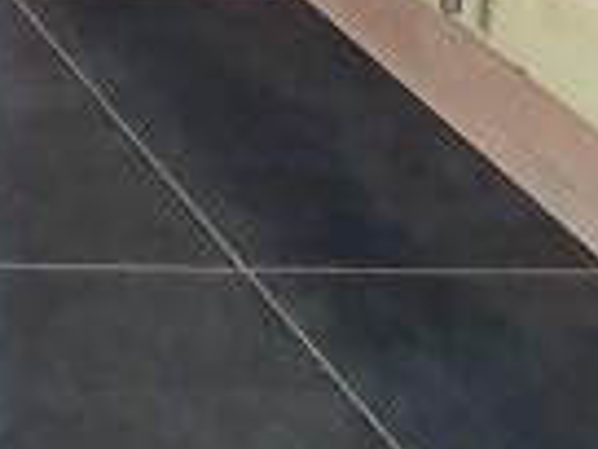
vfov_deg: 10.9
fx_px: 1693
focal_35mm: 98
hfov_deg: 13.8
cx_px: -866
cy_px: -836
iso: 320
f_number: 2.2
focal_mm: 1.8
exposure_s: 1/50
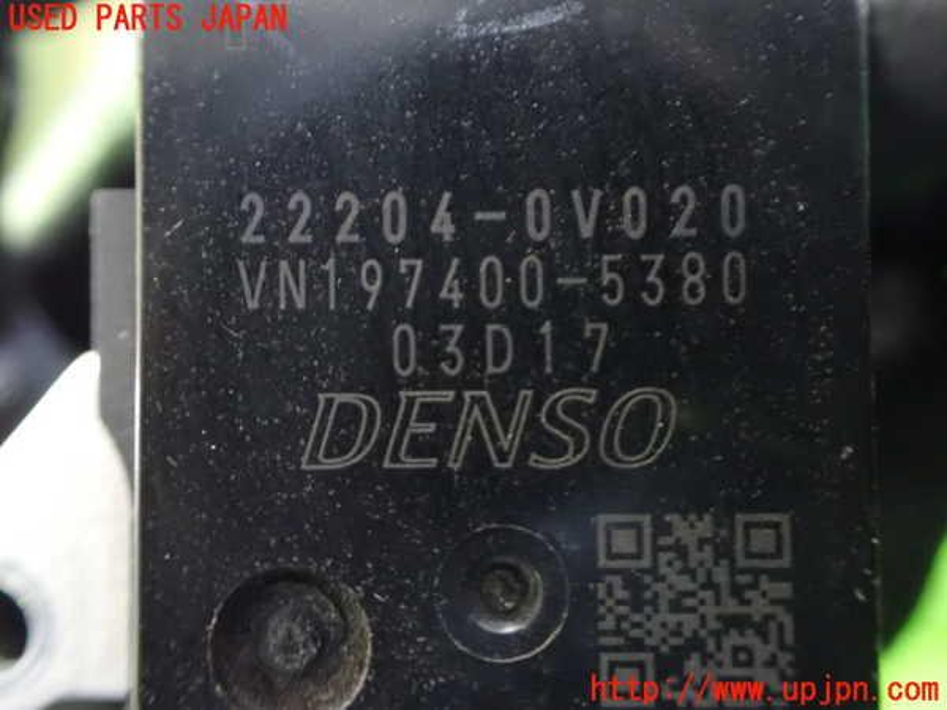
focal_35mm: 30
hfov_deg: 60.0
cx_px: 474
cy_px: 355
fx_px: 821
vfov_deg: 46.8
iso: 1600
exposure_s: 1/13
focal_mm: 5.4
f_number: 2.3
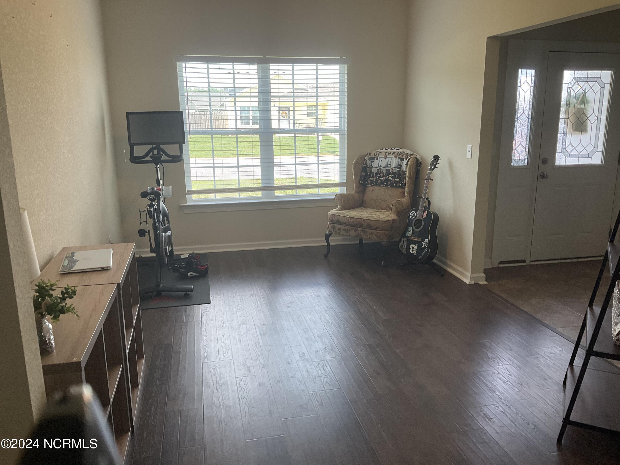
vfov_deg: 48.2
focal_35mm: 29
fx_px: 519
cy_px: 232
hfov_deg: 61.7
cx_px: 310
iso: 50
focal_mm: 3
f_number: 1.8
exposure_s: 1/120
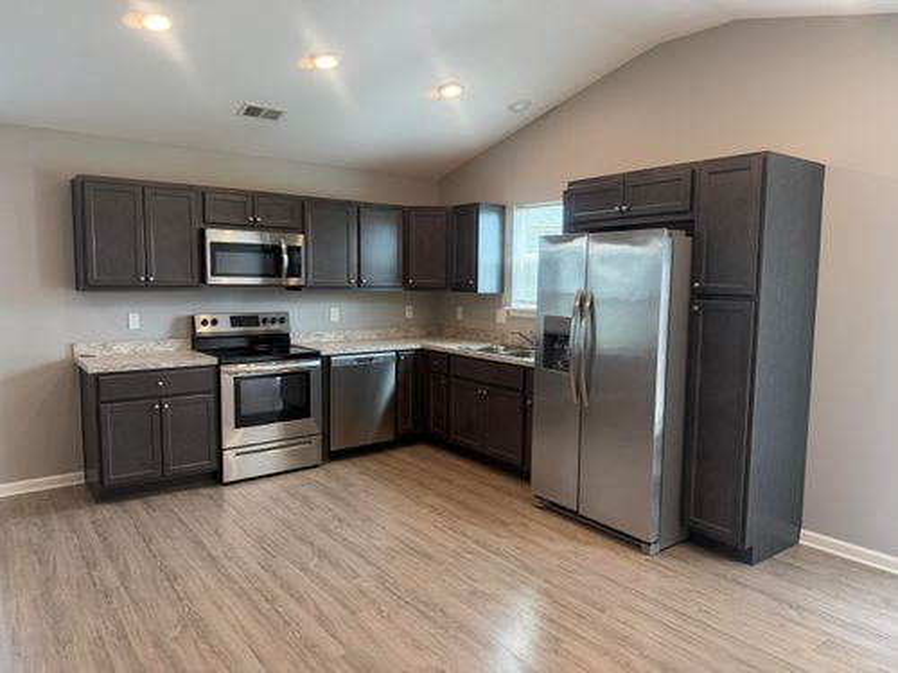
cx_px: 449
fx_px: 623
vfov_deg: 56.8
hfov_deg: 71.6
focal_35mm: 24
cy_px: 336
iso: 200
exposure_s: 1/148
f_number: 1.78
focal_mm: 6.76
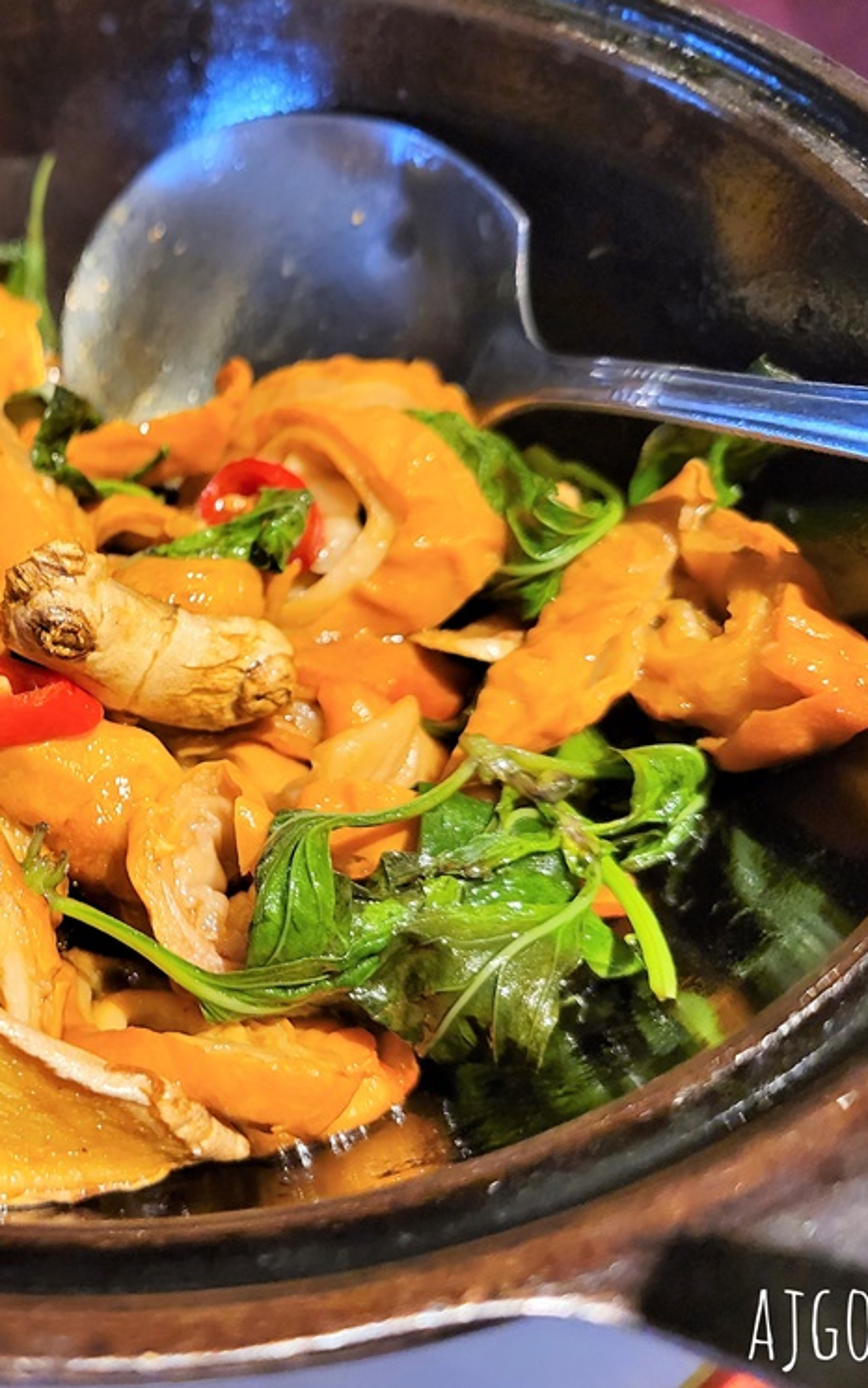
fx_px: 1400
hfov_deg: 32.1
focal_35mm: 37
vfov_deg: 52.7
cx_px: 30
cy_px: 691
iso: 320
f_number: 1.8
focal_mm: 5.4
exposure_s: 1/40
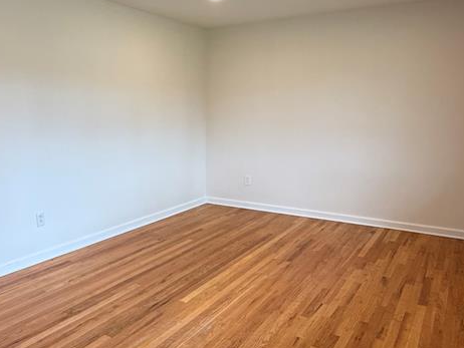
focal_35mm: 31
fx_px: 416
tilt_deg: -7.8
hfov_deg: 58.1
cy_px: 177
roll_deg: +0.2
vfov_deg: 45.5
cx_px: 198
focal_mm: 2.22
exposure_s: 1/120
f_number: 2.2
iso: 250
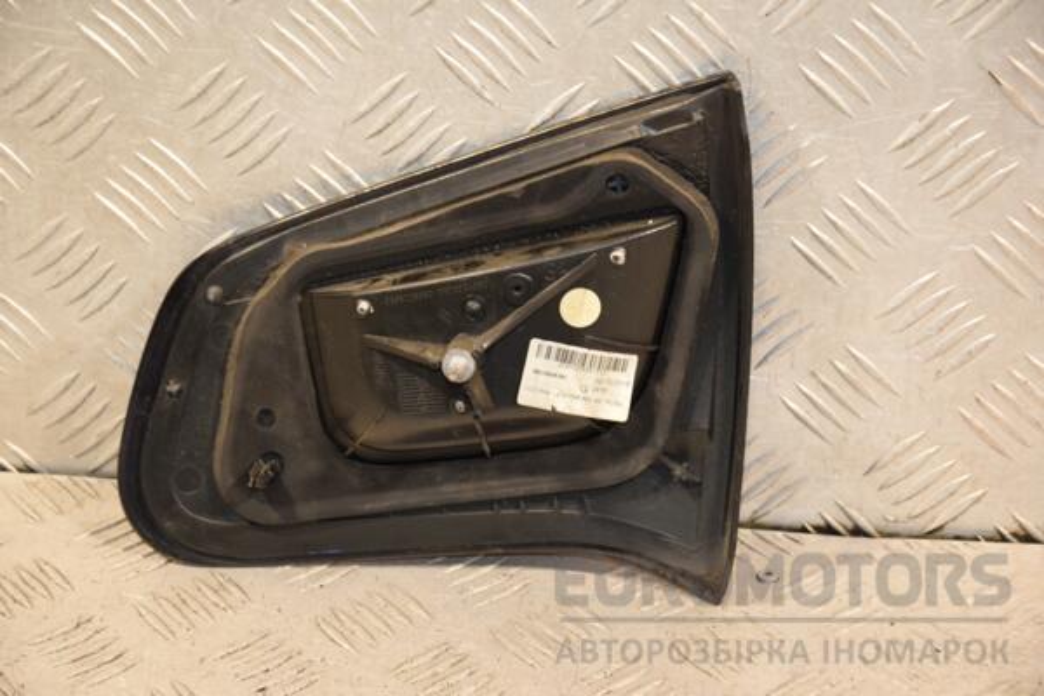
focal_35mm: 112
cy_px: 348
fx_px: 3262
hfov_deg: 18.2
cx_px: 522
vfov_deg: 12.2
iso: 800
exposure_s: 1/100
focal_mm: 75
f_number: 5.3
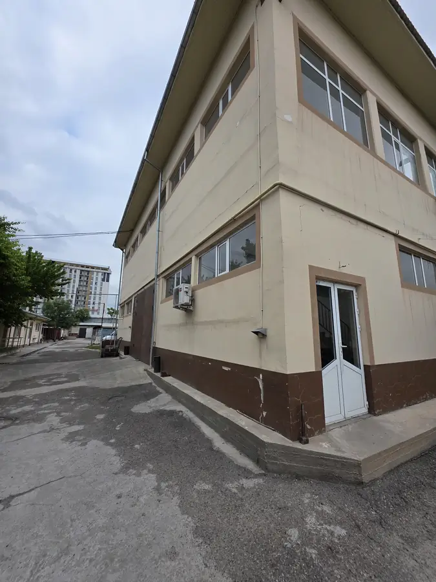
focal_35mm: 13
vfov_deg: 106.2
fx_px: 218
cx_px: 218
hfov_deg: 89.9
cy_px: 291
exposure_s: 1/1041
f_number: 1.9
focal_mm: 2.2
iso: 40
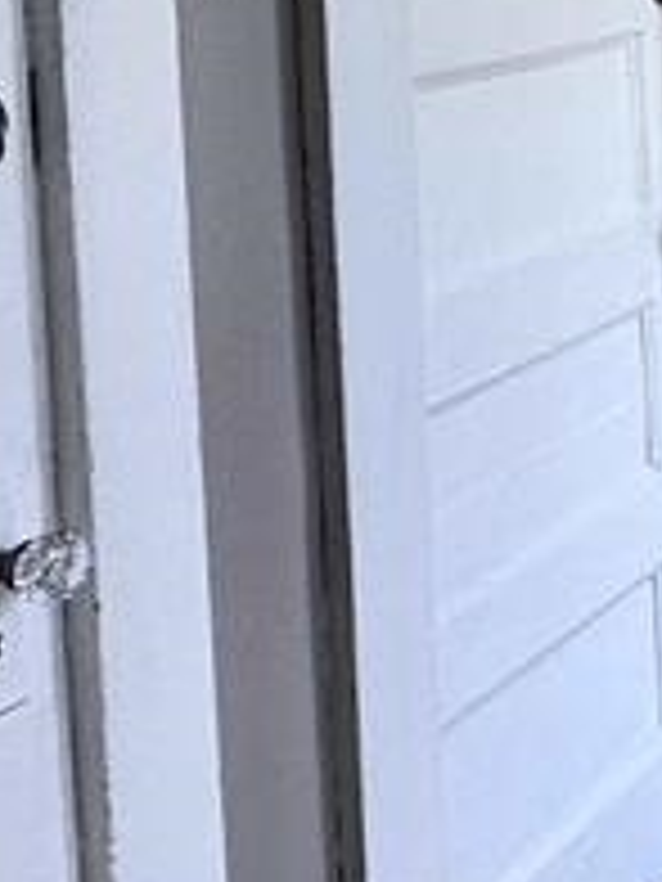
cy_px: -104
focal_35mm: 73
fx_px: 1861
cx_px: 1788
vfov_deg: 24.7
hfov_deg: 12.7
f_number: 2.2
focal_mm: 2.22
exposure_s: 1/120
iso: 64
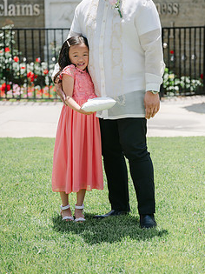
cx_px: 104
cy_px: 95
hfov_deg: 15.4
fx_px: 759
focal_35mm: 96
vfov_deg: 20.4
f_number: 2.8
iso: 100
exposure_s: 1/5000
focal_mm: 70
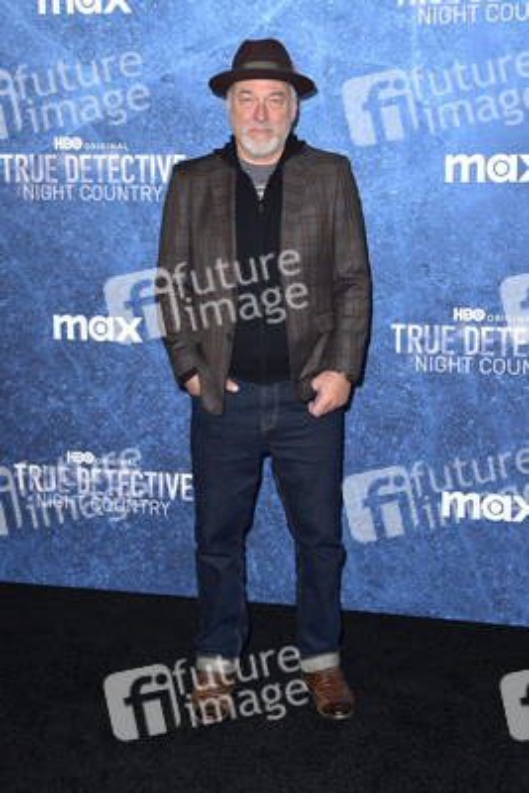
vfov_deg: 41.1
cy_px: 396
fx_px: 1057
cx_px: 264
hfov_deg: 28.1
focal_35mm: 48
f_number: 6.3
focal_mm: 48
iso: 320
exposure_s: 1/250
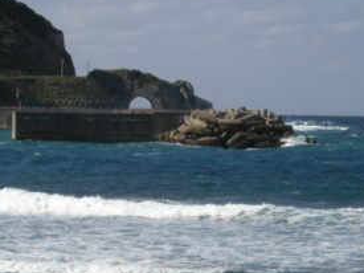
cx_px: 118
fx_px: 1808
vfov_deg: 8.6
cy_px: 121
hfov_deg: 11.5
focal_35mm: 172
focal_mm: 17.1
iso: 64
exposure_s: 1/667
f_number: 4.7
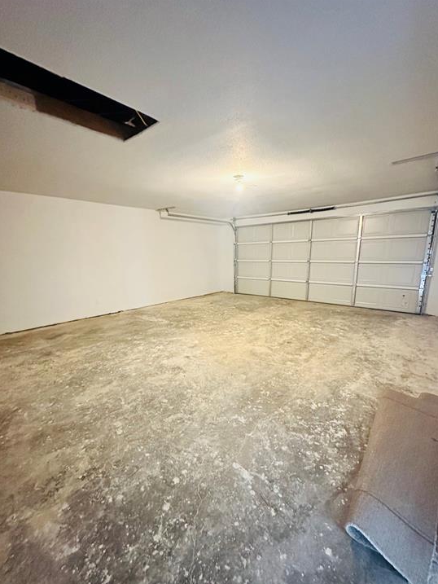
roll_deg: +0.1
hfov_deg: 81.8
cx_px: 220
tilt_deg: -12.0
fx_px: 253
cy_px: 308
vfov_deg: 98.1
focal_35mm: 15
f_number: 2.2
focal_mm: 2.22
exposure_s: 1/60
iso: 1250
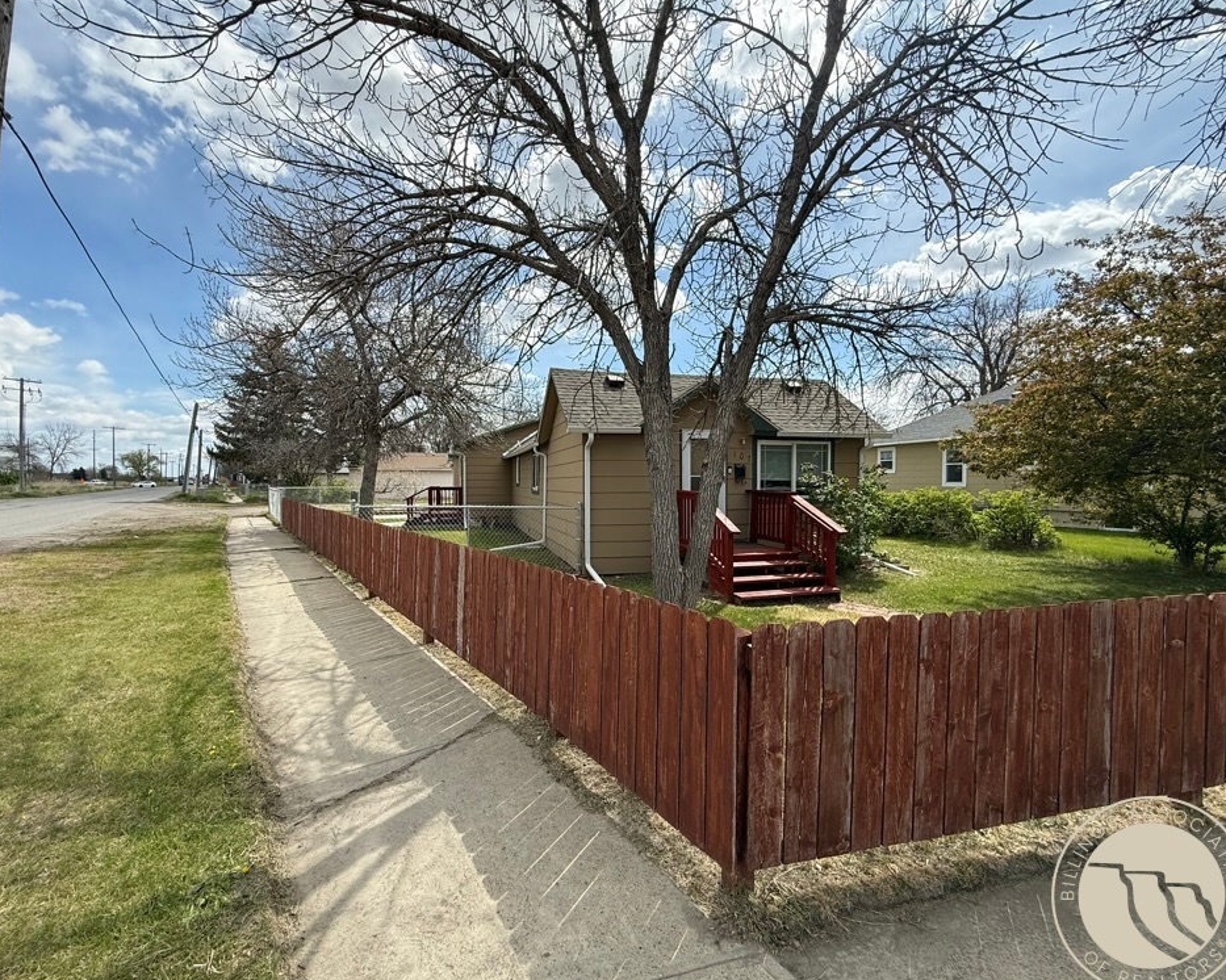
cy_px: 491
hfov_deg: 96.7
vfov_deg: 84.0
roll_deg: +0.0
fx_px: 544
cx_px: 579
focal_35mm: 15
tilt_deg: -0.9
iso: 64
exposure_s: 1/1745
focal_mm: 2.22
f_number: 2.2
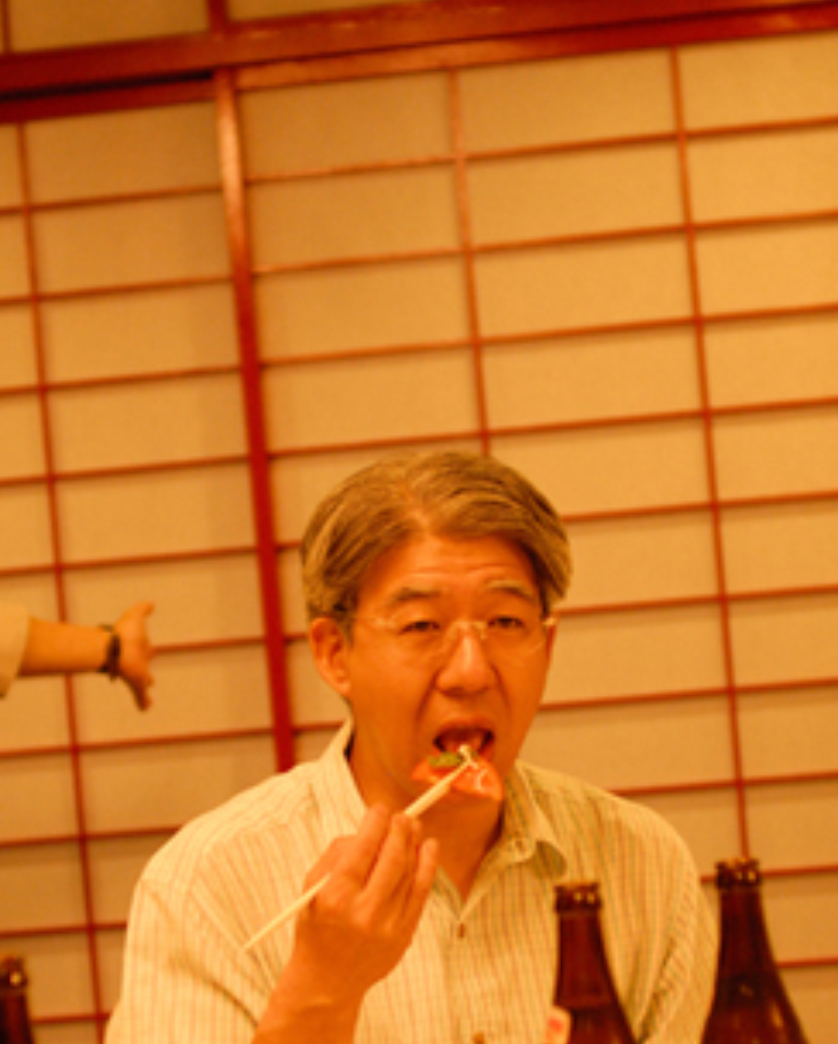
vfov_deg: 22.9
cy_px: 716
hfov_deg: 18.5
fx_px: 2568
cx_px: 471
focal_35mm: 83
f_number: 2
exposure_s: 1/80
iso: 800
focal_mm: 28
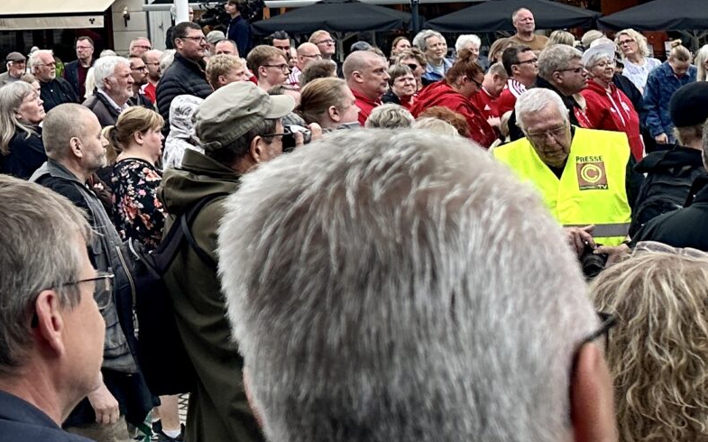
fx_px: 1601
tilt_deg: +3.0
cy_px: -91
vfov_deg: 15.2
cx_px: -233
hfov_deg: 22.2
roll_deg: +2.0
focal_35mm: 83
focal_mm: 6.86
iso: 80
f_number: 1.78
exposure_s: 1/2155
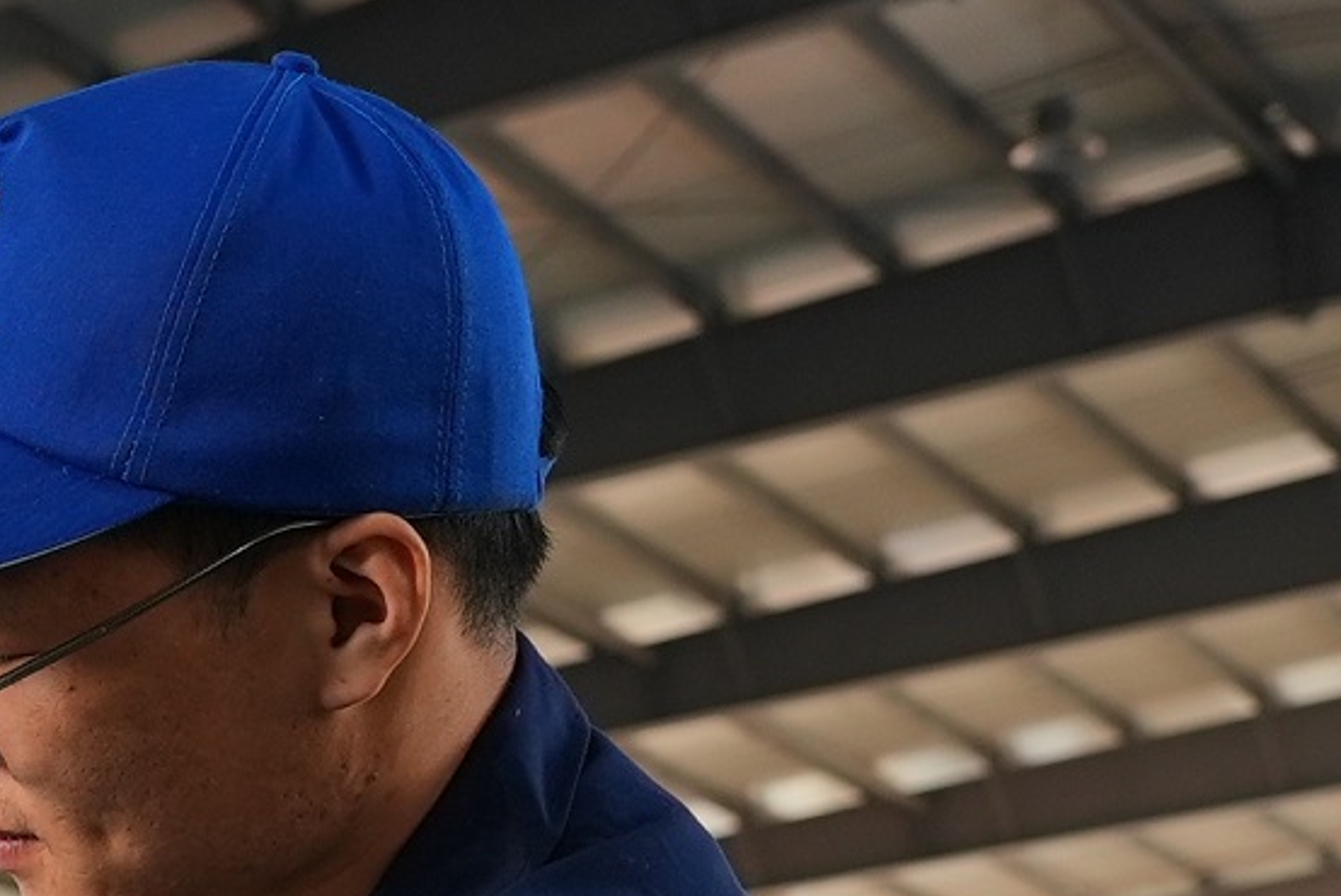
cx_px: -973
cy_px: 1128
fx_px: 4621
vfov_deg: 10.8
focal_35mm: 124
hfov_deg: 14.7
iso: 400
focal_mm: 27
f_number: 4
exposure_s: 1/80
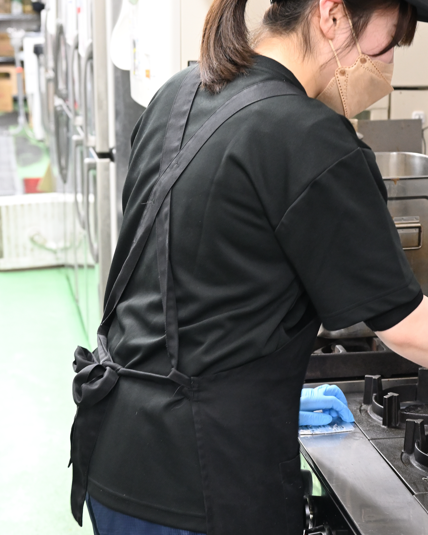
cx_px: 328
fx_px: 1362
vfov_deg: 22.2
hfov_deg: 17.7
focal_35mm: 86
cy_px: 237
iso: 3200
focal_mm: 48
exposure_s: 1/80
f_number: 5.6
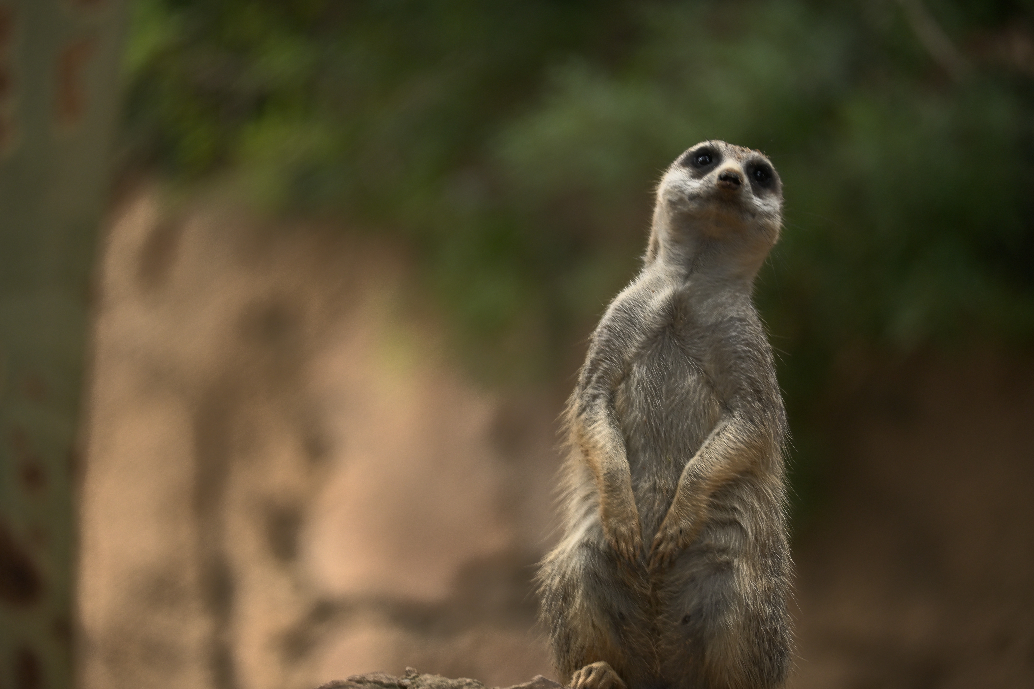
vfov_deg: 3.7
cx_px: 517
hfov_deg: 5.5
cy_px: 344
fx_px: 10770
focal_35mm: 375
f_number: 6.3
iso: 800
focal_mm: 250
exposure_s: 1/400
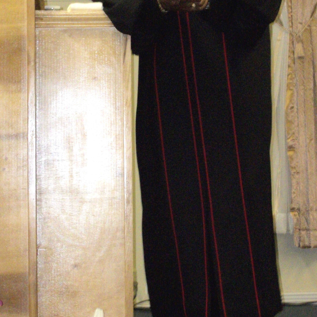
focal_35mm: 150
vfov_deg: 11.6
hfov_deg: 11.6
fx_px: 1554
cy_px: 72
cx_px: 139
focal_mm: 17.1
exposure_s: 1/60
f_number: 5.2
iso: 250
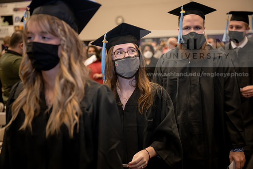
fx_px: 471
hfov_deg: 30.1
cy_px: 84
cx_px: 127
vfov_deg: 20.3
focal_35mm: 67
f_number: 3.5
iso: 1600
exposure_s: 1/200
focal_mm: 66
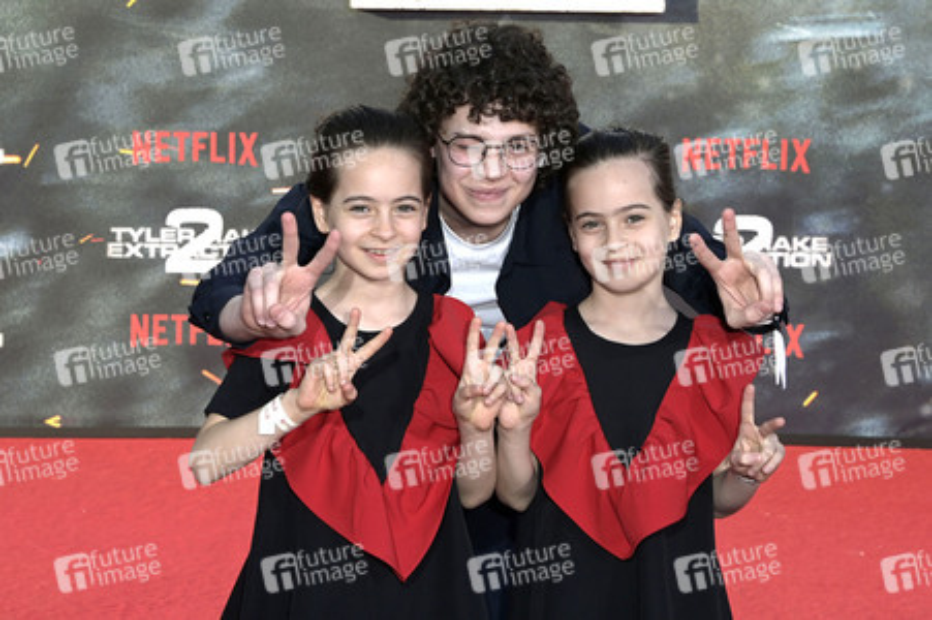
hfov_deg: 34.5
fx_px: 1500
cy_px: 310
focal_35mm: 58
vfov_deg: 23.3
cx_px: 466
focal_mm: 58
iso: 125
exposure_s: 1/200
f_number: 8
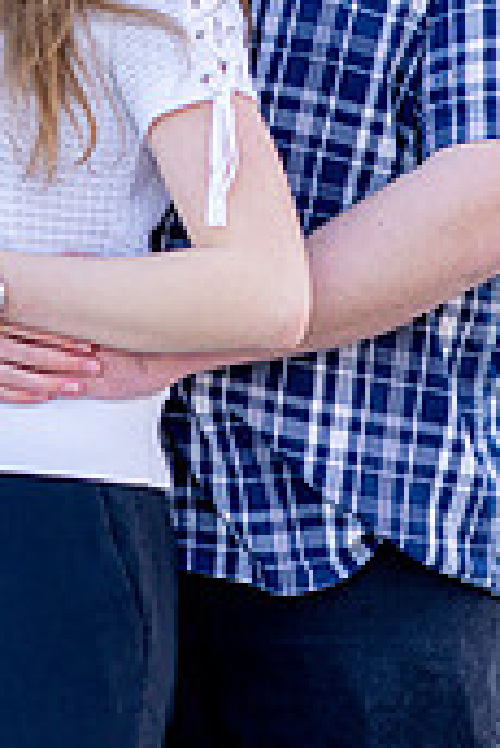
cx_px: 157
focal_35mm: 222
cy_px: 22
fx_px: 4615
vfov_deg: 9.2
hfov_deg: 6.2
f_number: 1.4
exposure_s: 1/1600
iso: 100
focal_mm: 85
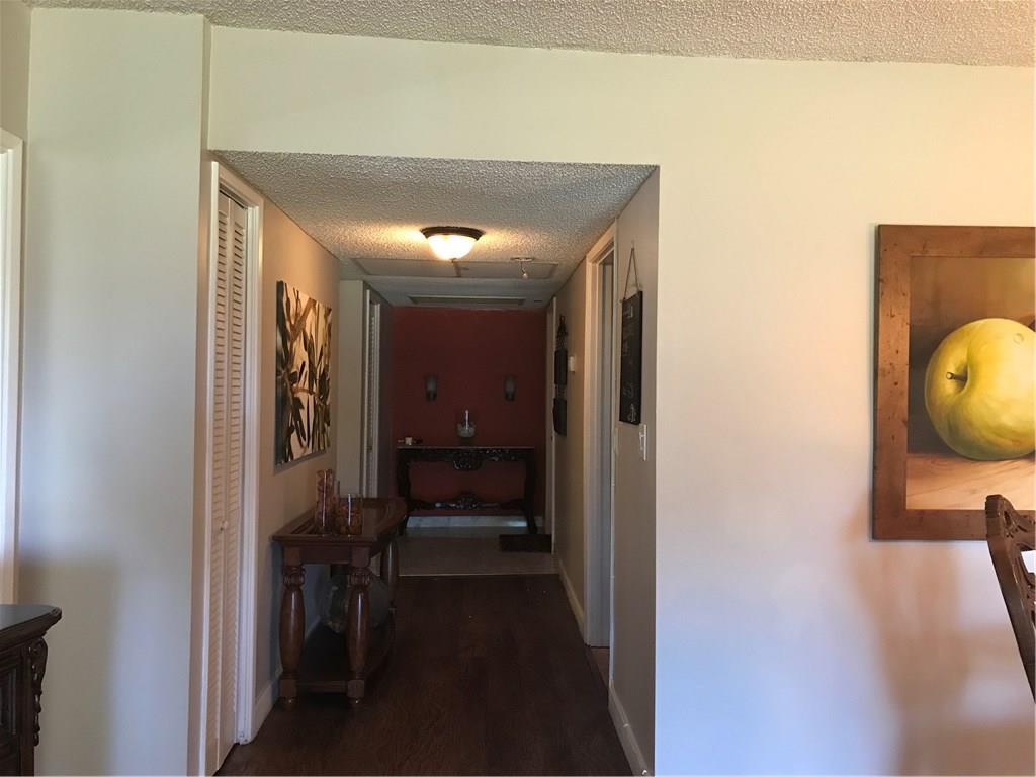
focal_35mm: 28
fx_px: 838
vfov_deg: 49.7
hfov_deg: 63.4
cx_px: 518
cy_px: 388
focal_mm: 3.99
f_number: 1.8
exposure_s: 1/15
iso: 80
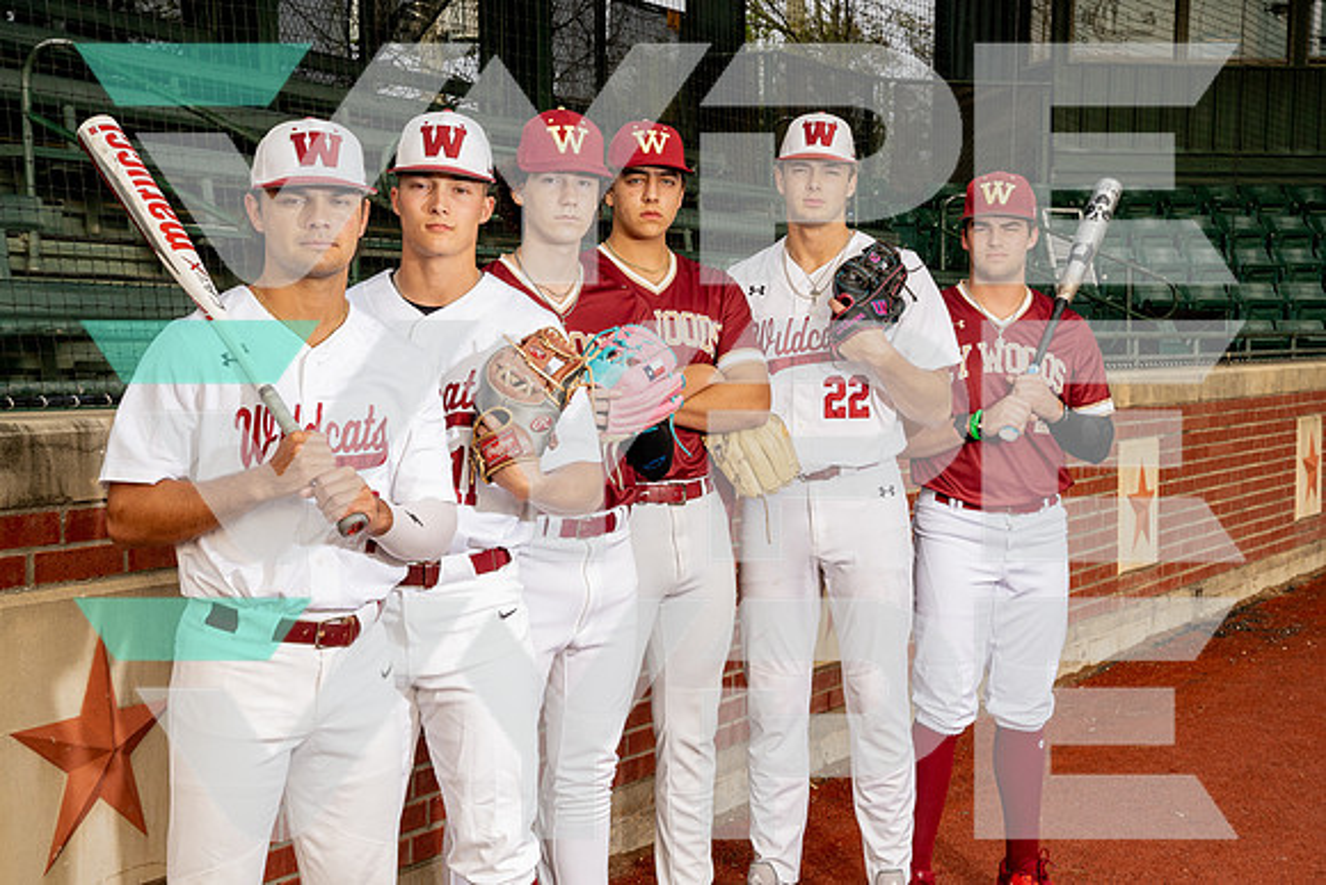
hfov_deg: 31.0
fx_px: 2395
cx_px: 663
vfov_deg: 20.9
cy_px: 442
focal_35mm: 65
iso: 400
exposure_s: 1/250
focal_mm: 65
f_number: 11
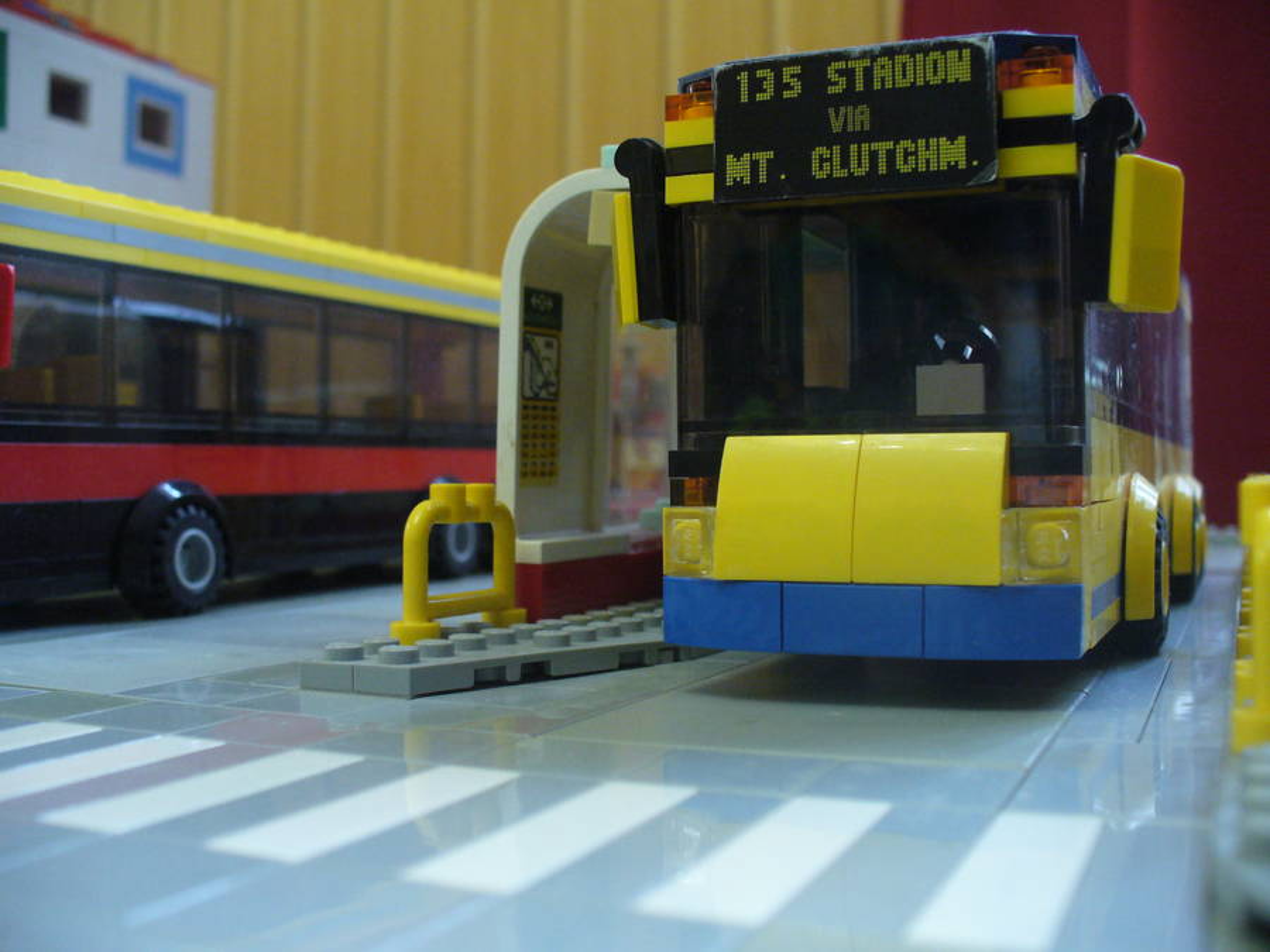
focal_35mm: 37
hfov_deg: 50.1
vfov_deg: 38.7
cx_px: 635
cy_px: 476
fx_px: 1357
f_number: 2.8
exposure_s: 1/10
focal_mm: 6.1
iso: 200
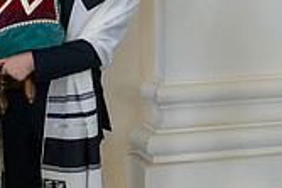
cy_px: 42
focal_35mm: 140
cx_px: 69
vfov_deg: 9.8
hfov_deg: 14.6
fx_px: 1096
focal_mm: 52
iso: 400
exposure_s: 1/125
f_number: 3.2
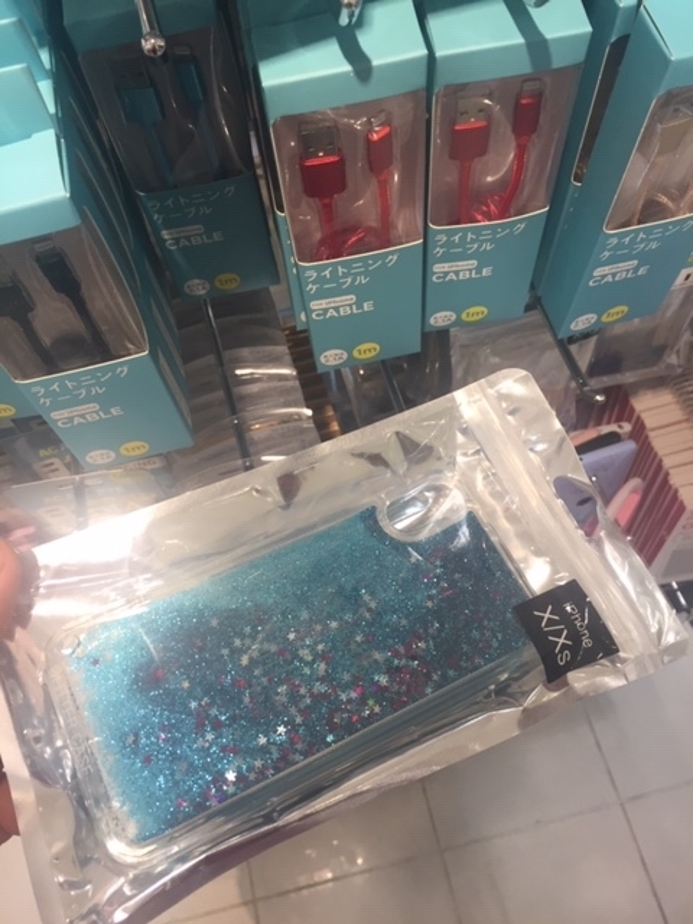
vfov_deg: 61.7
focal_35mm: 29
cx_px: 346
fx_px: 774
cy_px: 462
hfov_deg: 48.2
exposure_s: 1/40
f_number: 2.2
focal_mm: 4.15
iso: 32
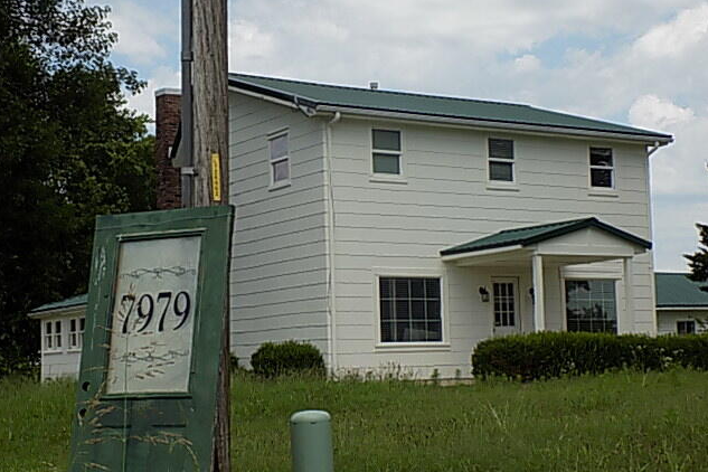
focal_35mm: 62
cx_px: 353
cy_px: 266
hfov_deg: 32.4
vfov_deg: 21.9
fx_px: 1219
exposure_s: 1/800
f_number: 4
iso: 80
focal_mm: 10.5
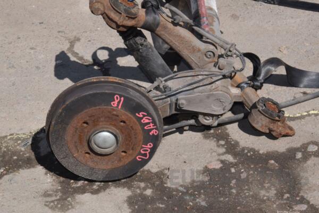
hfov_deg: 19.5
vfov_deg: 13.0
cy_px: 106
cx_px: 160
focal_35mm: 105
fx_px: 930
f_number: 29
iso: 800
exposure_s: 1/200
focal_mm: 70
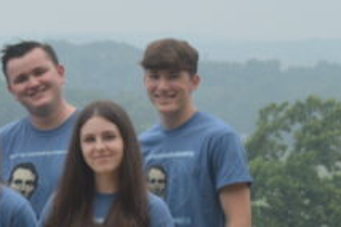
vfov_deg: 7.9
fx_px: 1639
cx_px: -339
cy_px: -47
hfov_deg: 10.8
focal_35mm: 173
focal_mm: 24
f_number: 5
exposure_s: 1/320
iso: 100
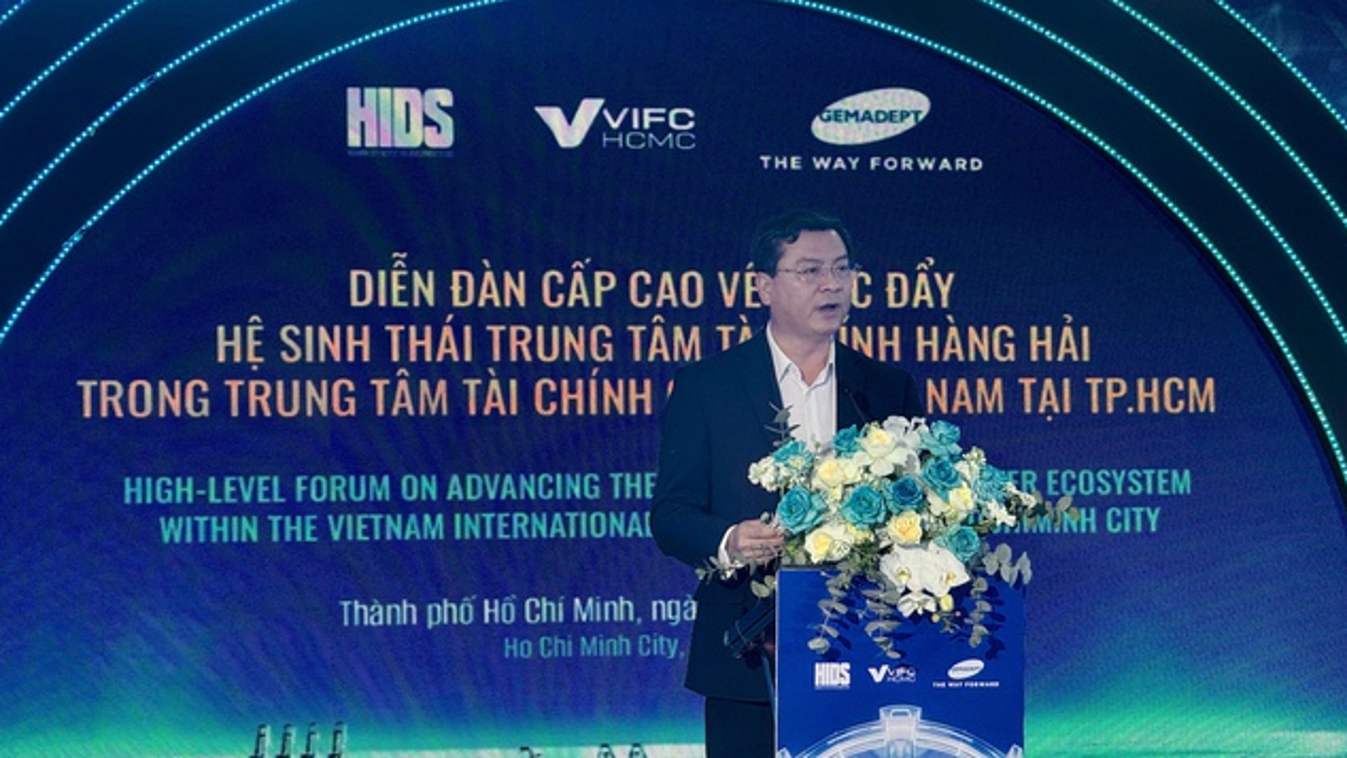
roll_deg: +0.9
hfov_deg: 16.3
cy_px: 333
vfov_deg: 9.2
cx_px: 678
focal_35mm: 132
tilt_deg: +2.9
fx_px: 4716
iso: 125
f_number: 2.8
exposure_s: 1/99
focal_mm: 15.66
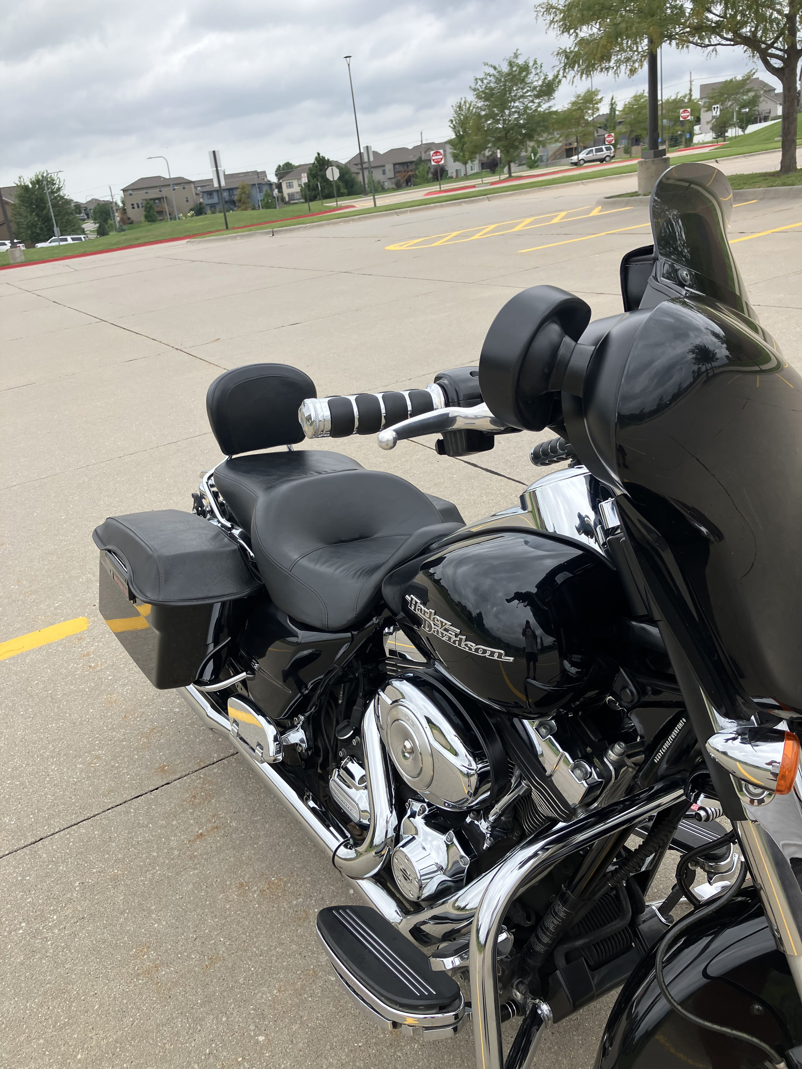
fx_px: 865
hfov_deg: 49.7
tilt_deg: -19.8
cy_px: 534
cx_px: 401
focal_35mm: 28
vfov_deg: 63.4
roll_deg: +6.6
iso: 32
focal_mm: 3.99
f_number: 1.8
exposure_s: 1/771
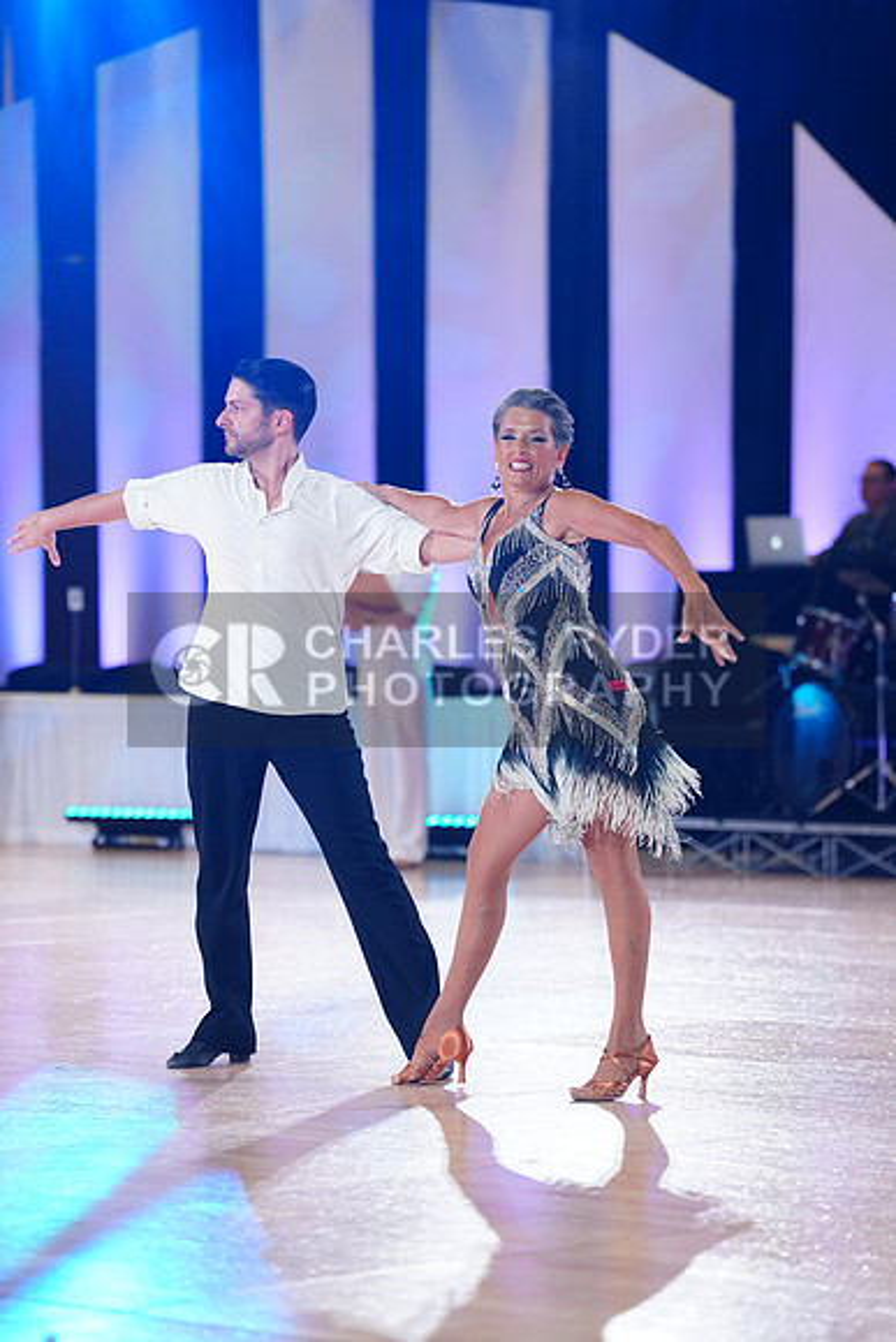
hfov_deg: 10.5
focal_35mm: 131
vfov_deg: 15.6
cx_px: 448
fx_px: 4887
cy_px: 671
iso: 2000
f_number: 2.8
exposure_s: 1/400
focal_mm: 131
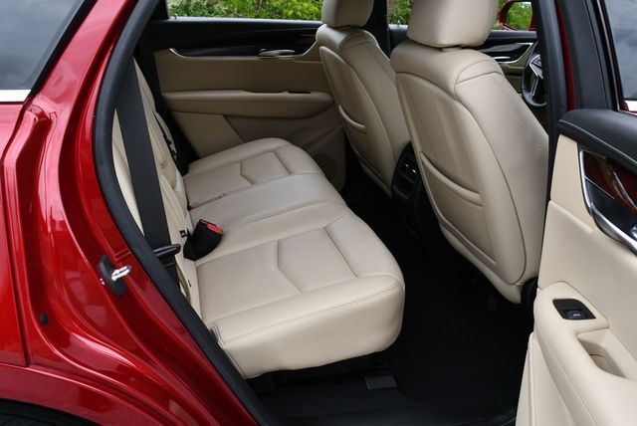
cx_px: 318
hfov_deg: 53.1
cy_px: 213
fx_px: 638
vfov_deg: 36.9
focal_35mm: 36
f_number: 7.1
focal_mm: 18
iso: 200
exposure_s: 1/250
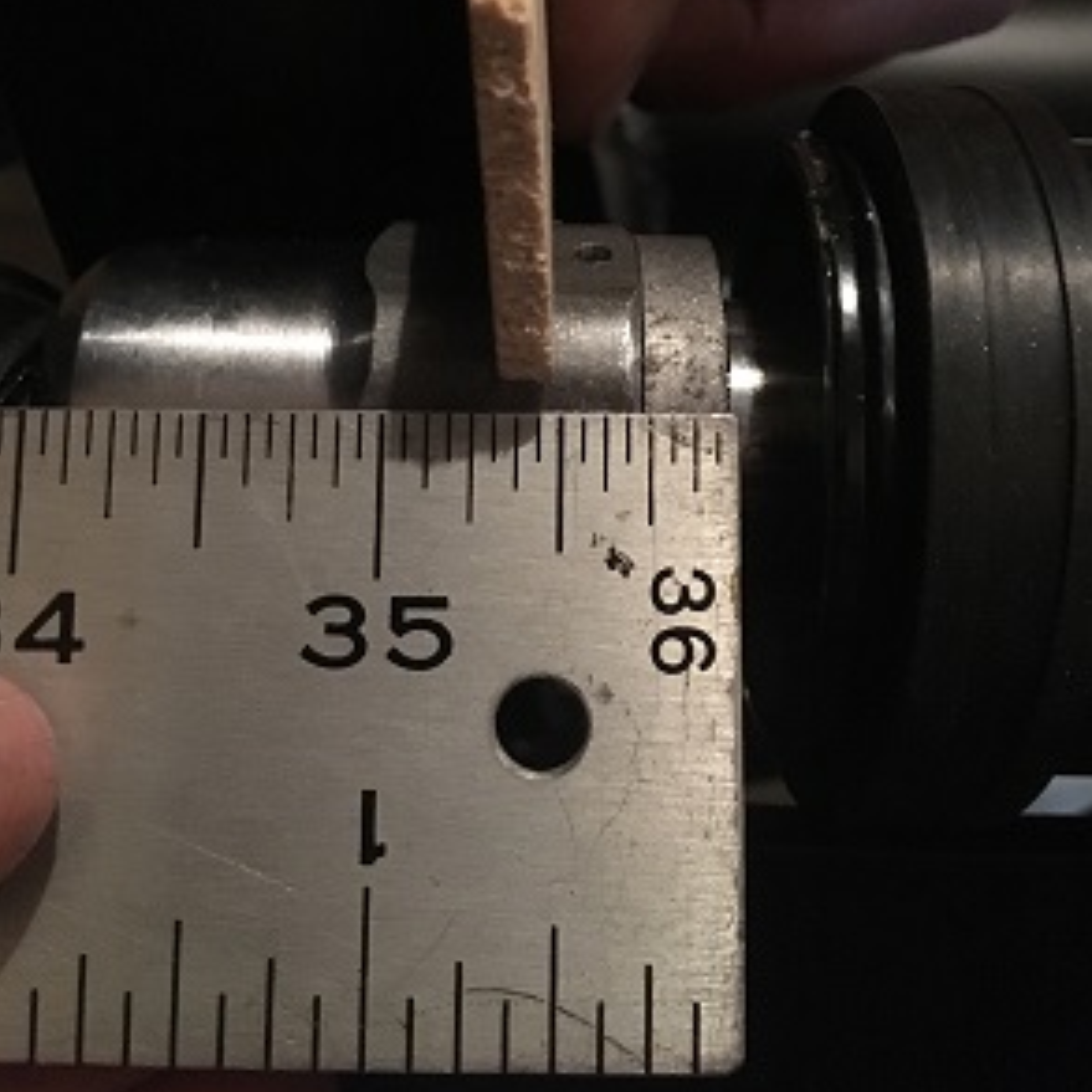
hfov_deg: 47.2
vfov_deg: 46.5
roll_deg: -3.0
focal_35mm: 35
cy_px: 365
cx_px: 552
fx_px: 1249
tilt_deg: -43.9
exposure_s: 1/15
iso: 640
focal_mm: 4.15
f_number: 2.2
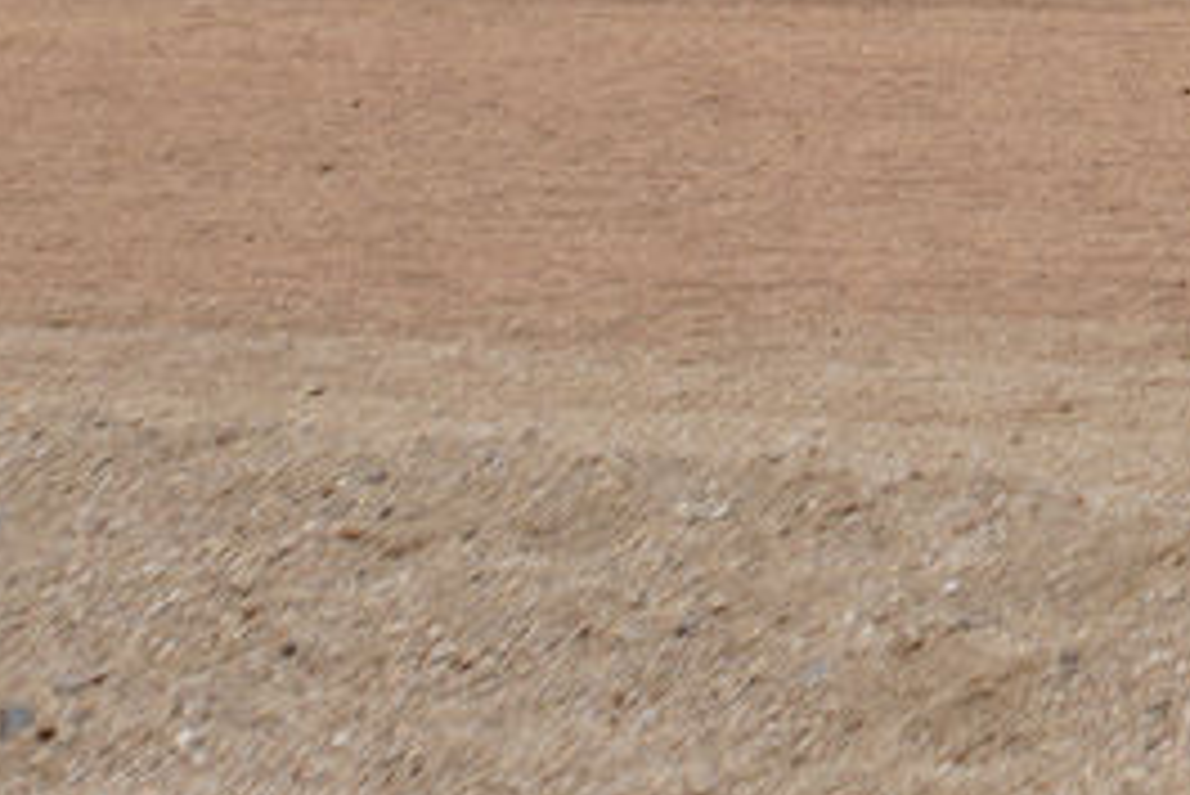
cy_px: -1242
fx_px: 20968
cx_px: 2694
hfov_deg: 3.2
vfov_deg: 2.2
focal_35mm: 634
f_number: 10
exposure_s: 1/400
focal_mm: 105
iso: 100
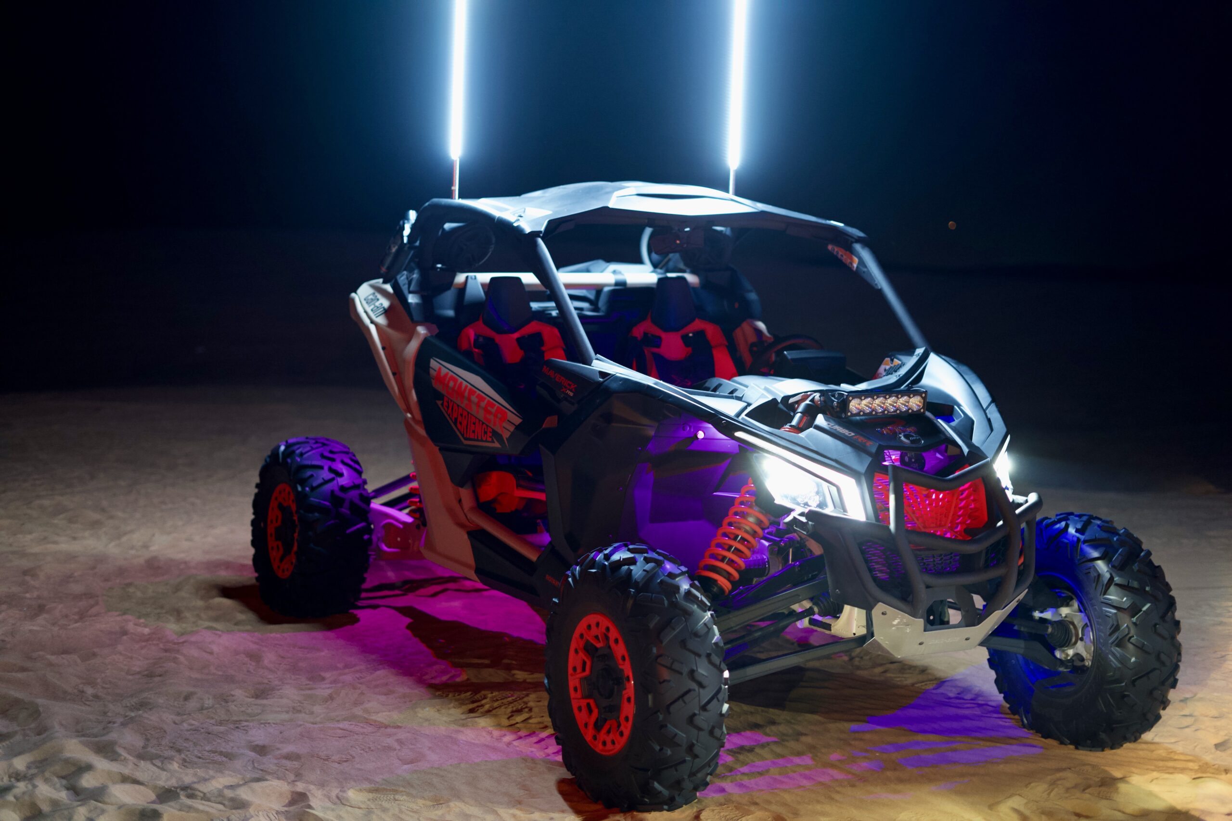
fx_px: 1711
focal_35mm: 50
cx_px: 616
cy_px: 410
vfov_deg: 27.0
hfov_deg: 39.6
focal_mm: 50
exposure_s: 1/50
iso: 1600
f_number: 1.8
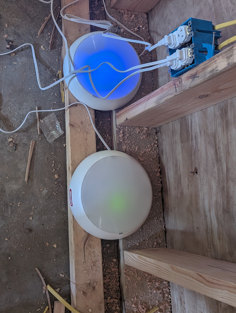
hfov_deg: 36.7
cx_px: 88
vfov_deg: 47.3
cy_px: 112
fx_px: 354
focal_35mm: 39
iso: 512
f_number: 1.68
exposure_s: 1/48.5
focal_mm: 6.9
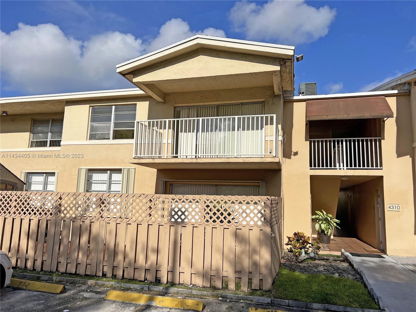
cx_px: 208
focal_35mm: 26
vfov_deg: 53.1
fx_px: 312
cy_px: 156
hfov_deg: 67.3
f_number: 1.5
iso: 50
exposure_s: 1/8696
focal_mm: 5.7
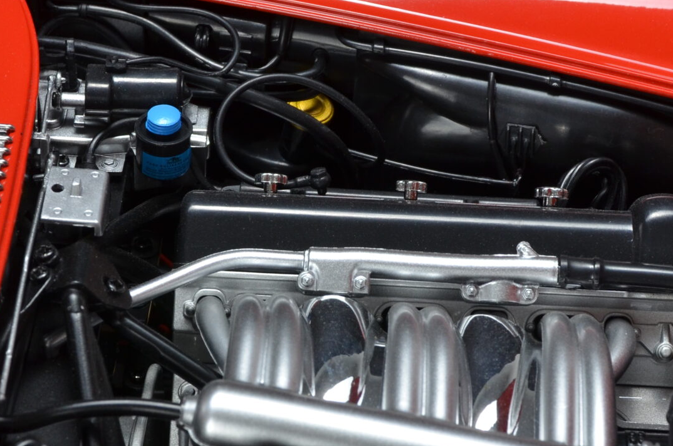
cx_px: 274
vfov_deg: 9.5
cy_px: 343
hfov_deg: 14.4
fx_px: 2669
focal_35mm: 143
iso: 400
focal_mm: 40
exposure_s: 1/50
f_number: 9
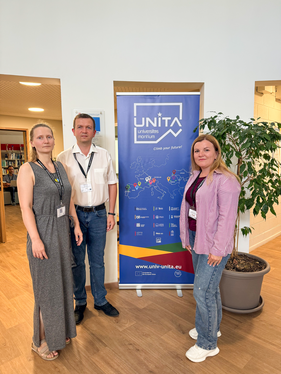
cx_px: 140
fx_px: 260
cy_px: 187
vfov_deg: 71.6
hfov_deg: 56.8
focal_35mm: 24
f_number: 1.78
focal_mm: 6.76
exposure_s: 1/100
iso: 160
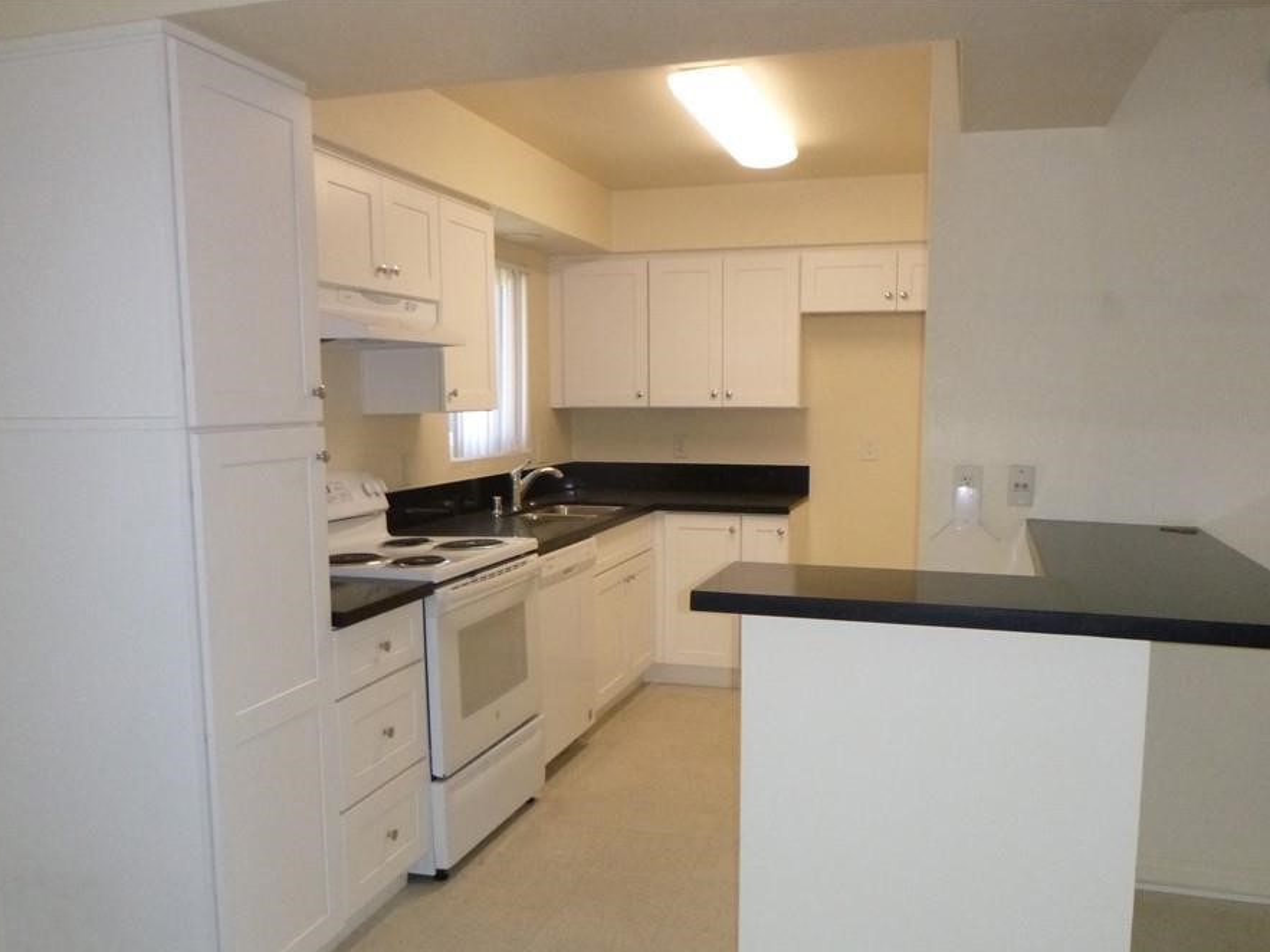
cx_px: 627
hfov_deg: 61.7
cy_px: 549
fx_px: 1064
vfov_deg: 48.0
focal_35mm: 29
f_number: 3.9
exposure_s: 1/60
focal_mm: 4.5
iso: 400
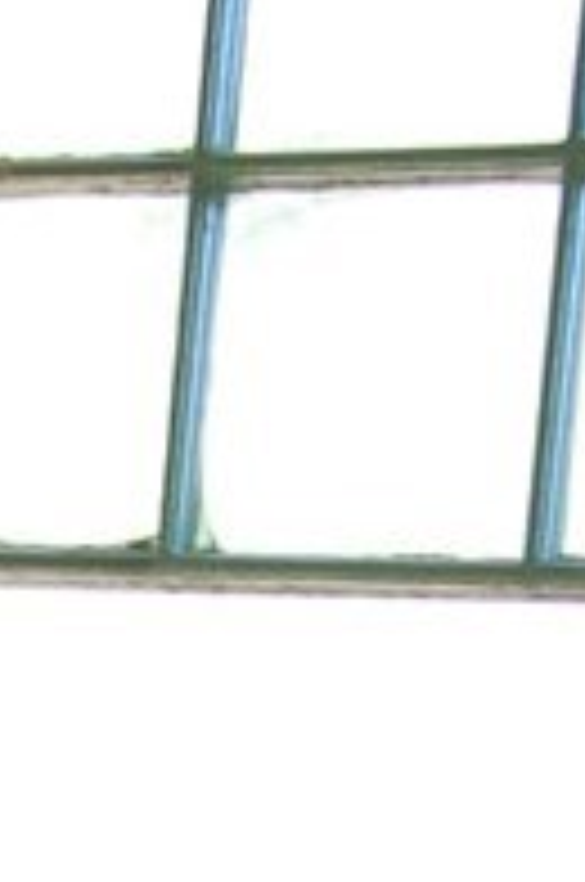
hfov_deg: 8.5
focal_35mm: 158
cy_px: 1784
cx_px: -194
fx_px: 3859
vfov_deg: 11.7
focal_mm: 19
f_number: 3.5
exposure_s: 1/100
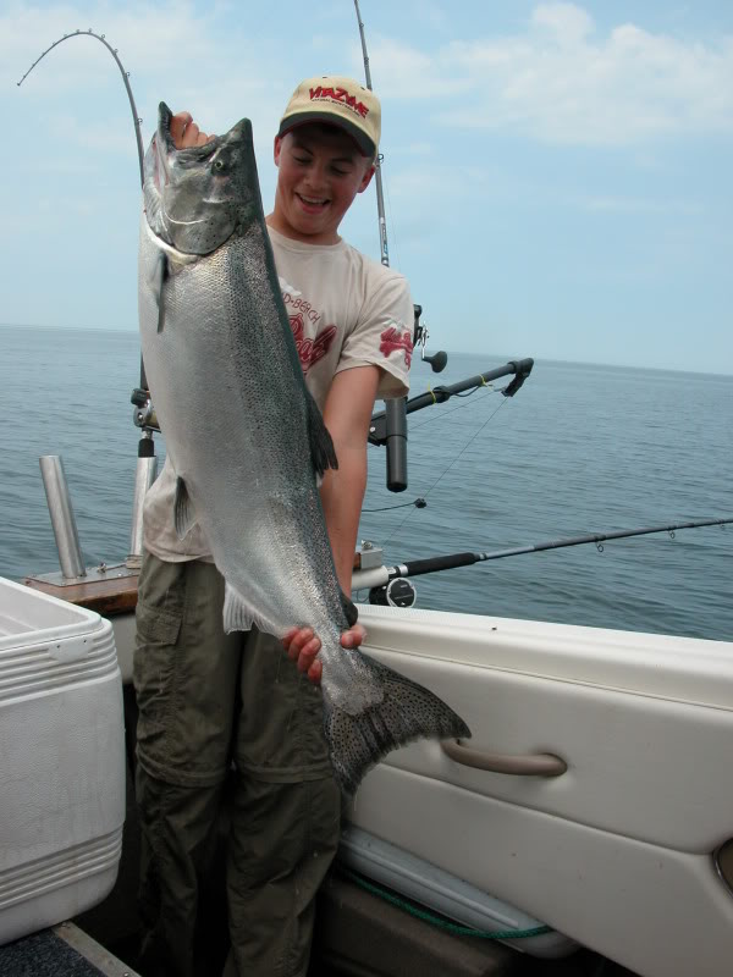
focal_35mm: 35
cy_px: 488
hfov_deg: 40.7
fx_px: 988
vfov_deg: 52.6
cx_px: 366
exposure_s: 1/395
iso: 100
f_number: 6.3
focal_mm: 8.9
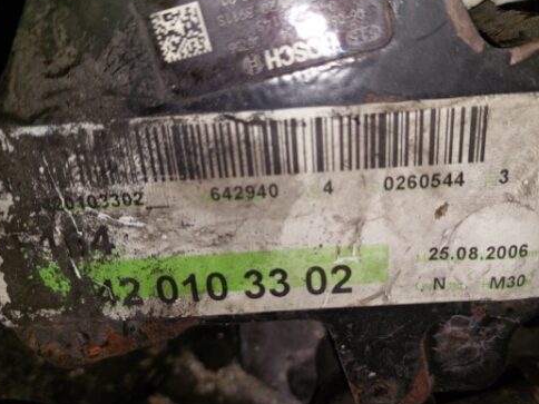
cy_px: 216
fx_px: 483
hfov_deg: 58.3
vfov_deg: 45.4
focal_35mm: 31
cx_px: 285
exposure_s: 1/412
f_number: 1.8
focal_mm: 5.23
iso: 40
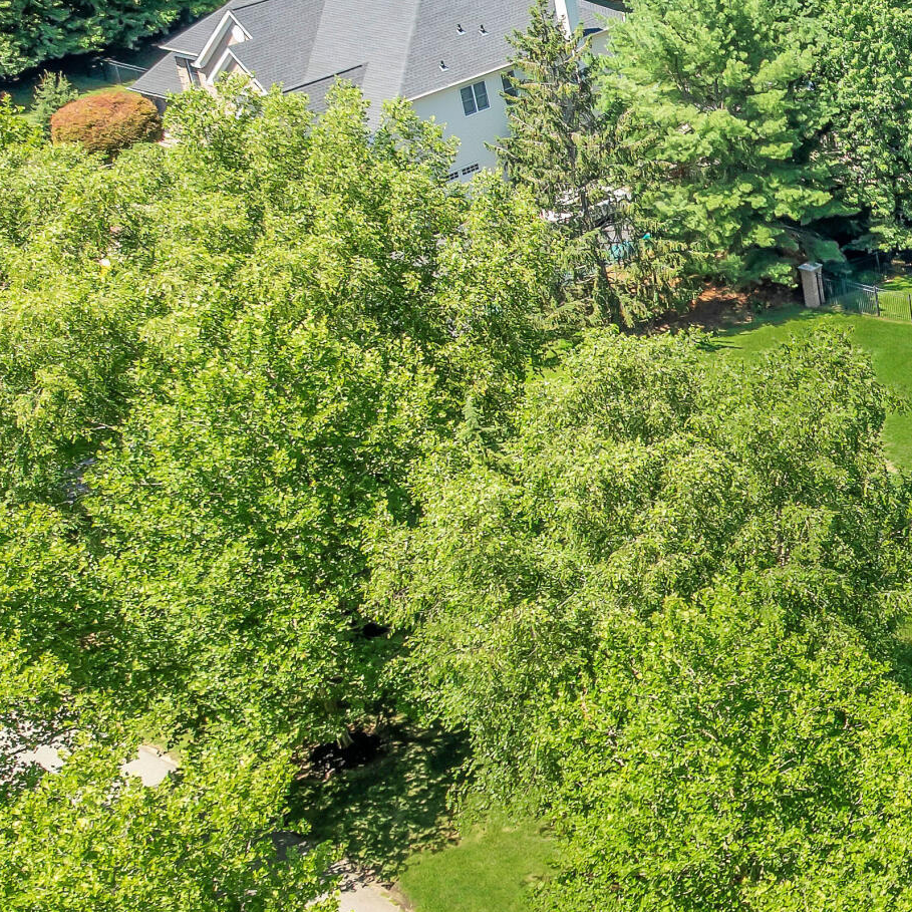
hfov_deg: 21.6
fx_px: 2087
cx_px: 1276
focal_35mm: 70
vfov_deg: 24.5
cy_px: 620
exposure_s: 1/640
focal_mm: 12.29
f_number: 2.8
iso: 100
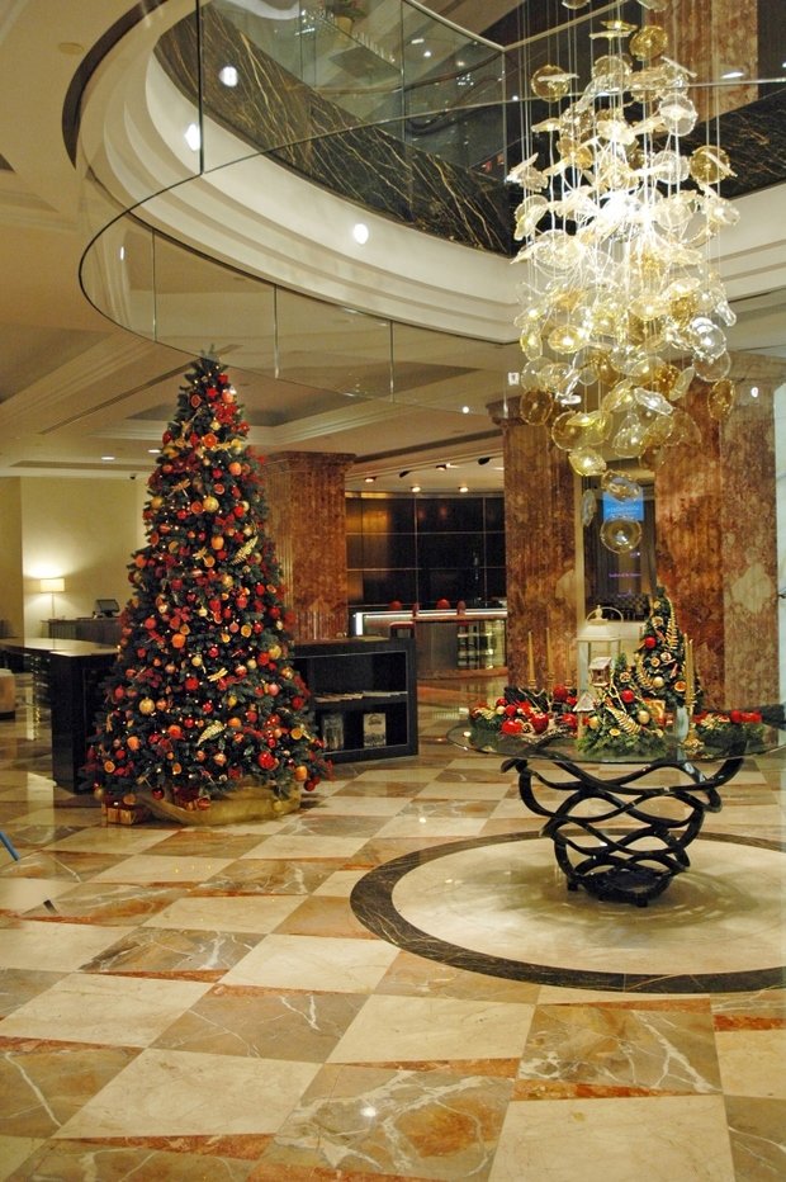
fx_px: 1181
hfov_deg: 36.8
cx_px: 393
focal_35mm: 36
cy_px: 591
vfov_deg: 53.2
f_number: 3.8
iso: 640
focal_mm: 24
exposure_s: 1/30
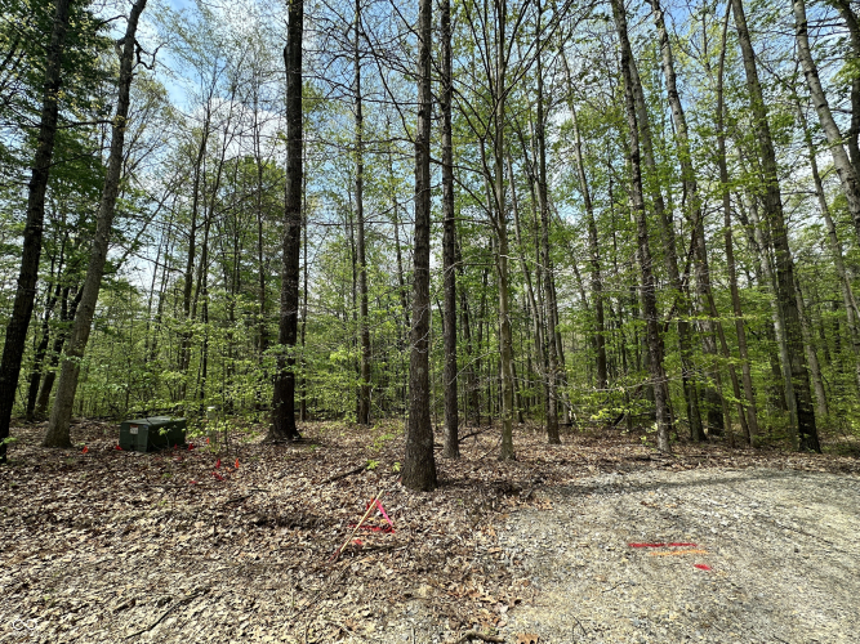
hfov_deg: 102.1
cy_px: 322
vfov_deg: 85.7
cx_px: 430
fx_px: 348
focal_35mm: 14
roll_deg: -0.8
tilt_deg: +6.7
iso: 40
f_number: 2.2
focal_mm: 2.22
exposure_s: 1/513
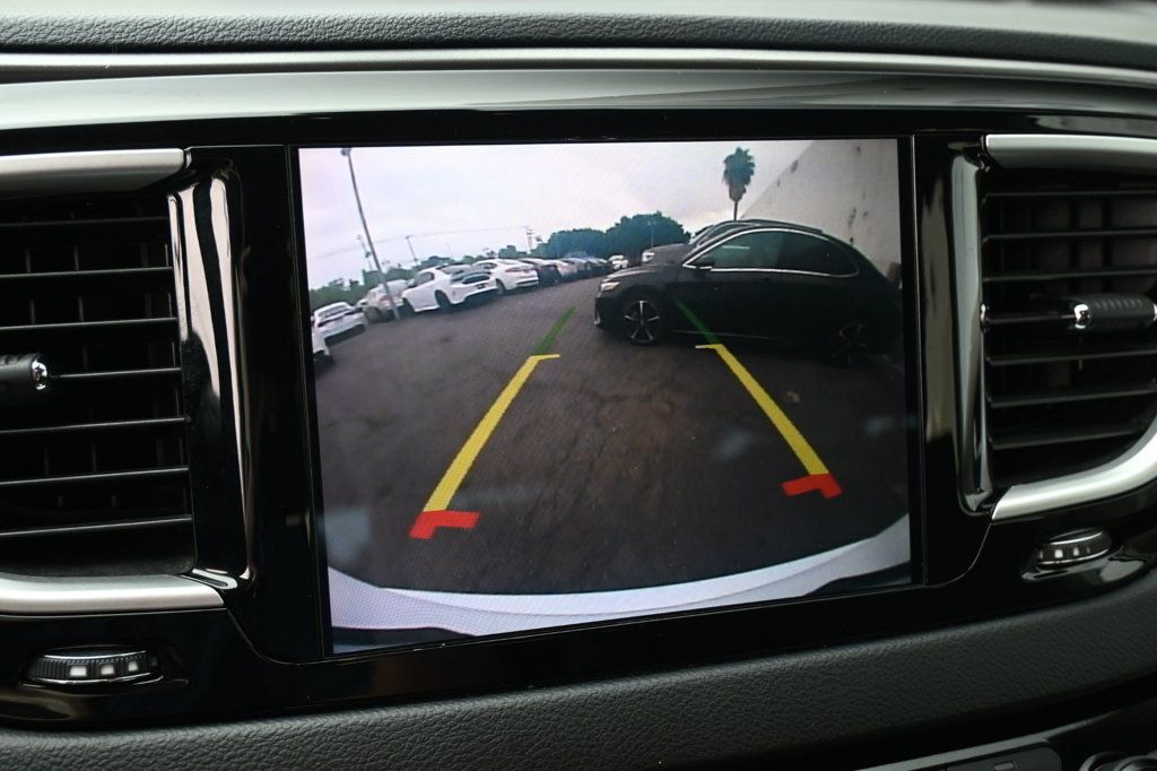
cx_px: 578
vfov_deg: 36.8
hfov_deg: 53.1
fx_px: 1157
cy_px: 386
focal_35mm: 36
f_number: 4.2
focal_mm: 24
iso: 640
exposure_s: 1/125
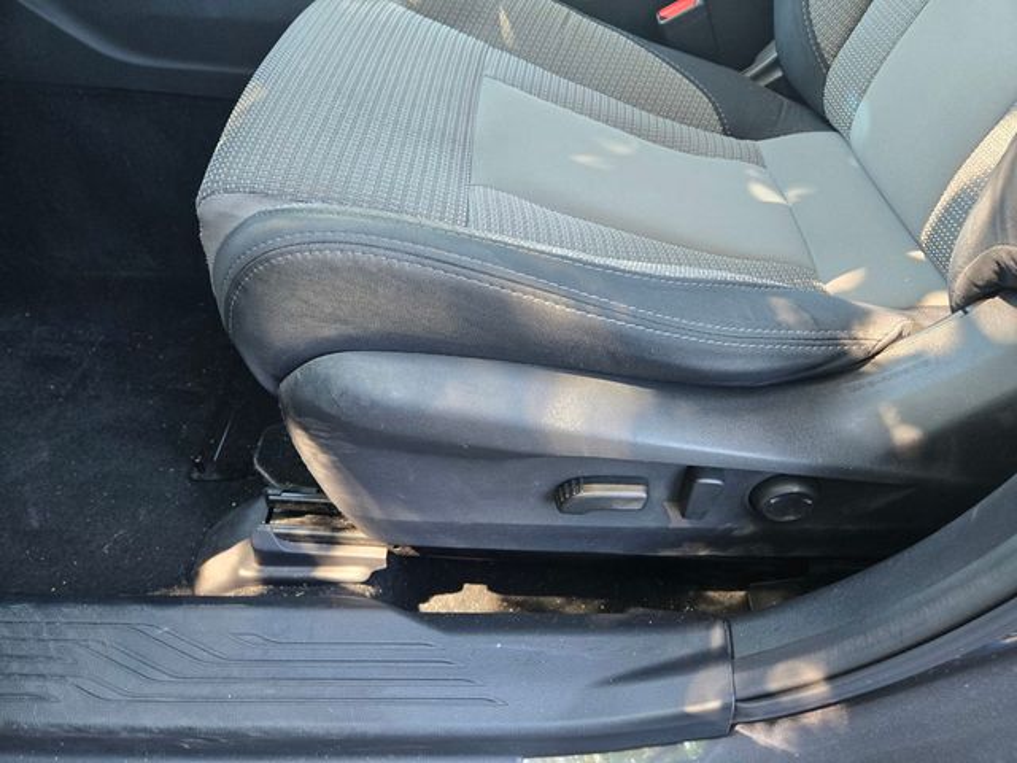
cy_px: 382
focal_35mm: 23
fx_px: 676
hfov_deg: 73.9
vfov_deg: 58.9
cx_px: 508
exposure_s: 1/120
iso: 200
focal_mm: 5.4
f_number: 1.8
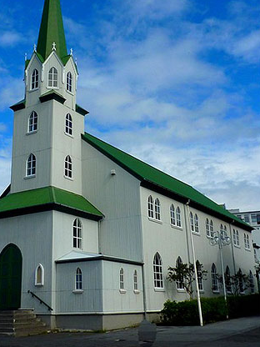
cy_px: 145
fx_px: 451
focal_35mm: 45
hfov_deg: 32.1
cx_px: 99
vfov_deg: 41.9
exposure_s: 1/640
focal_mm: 4.1
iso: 80
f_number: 5.6
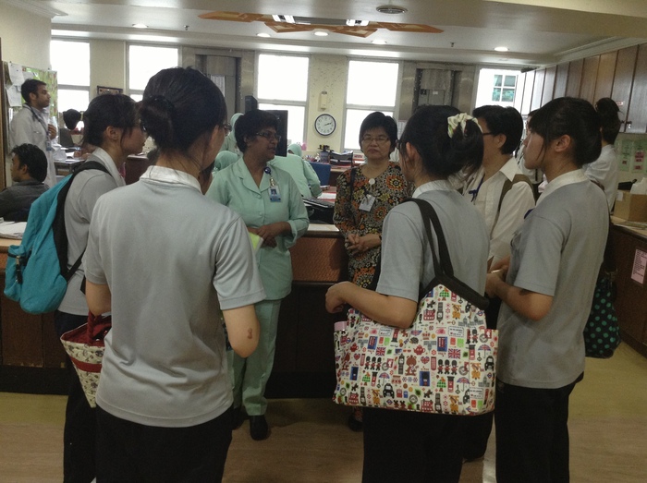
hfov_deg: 55.4
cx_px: 324
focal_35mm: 33
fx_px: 616
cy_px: 242
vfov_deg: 42.9
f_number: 2.4
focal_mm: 3.3
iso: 100
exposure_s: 1/24
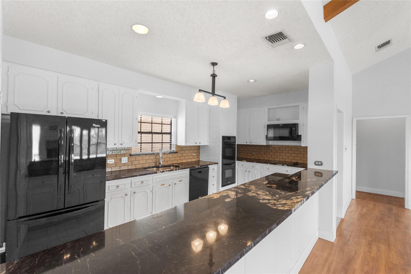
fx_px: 171
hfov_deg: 100.4
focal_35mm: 15
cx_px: 206
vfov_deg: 77.3
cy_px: 137
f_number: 4.5
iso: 800
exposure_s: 1/80
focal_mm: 10
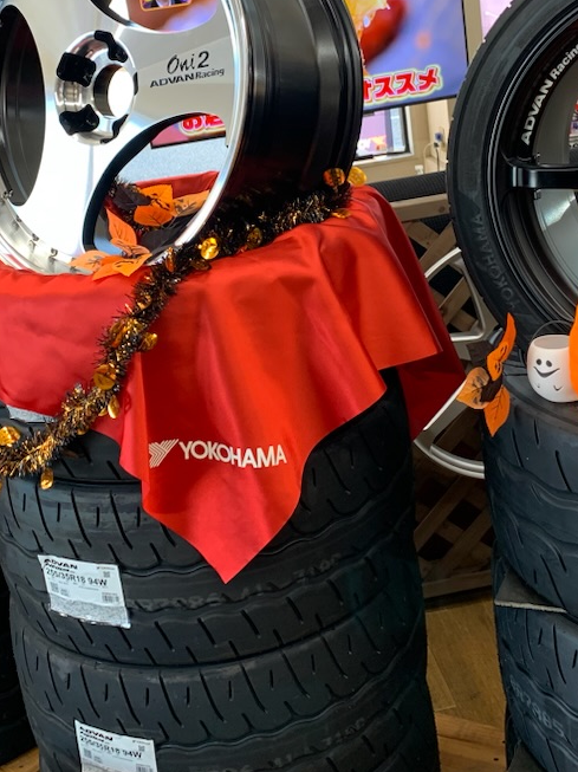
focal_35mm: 51
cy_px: 238
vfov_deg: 37.0
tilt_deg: -13.0
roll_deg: +8.3
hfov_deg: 28.5
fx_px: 1137
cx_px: 282
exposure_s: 1/64
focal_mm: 4.25
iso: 100
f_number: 1.8
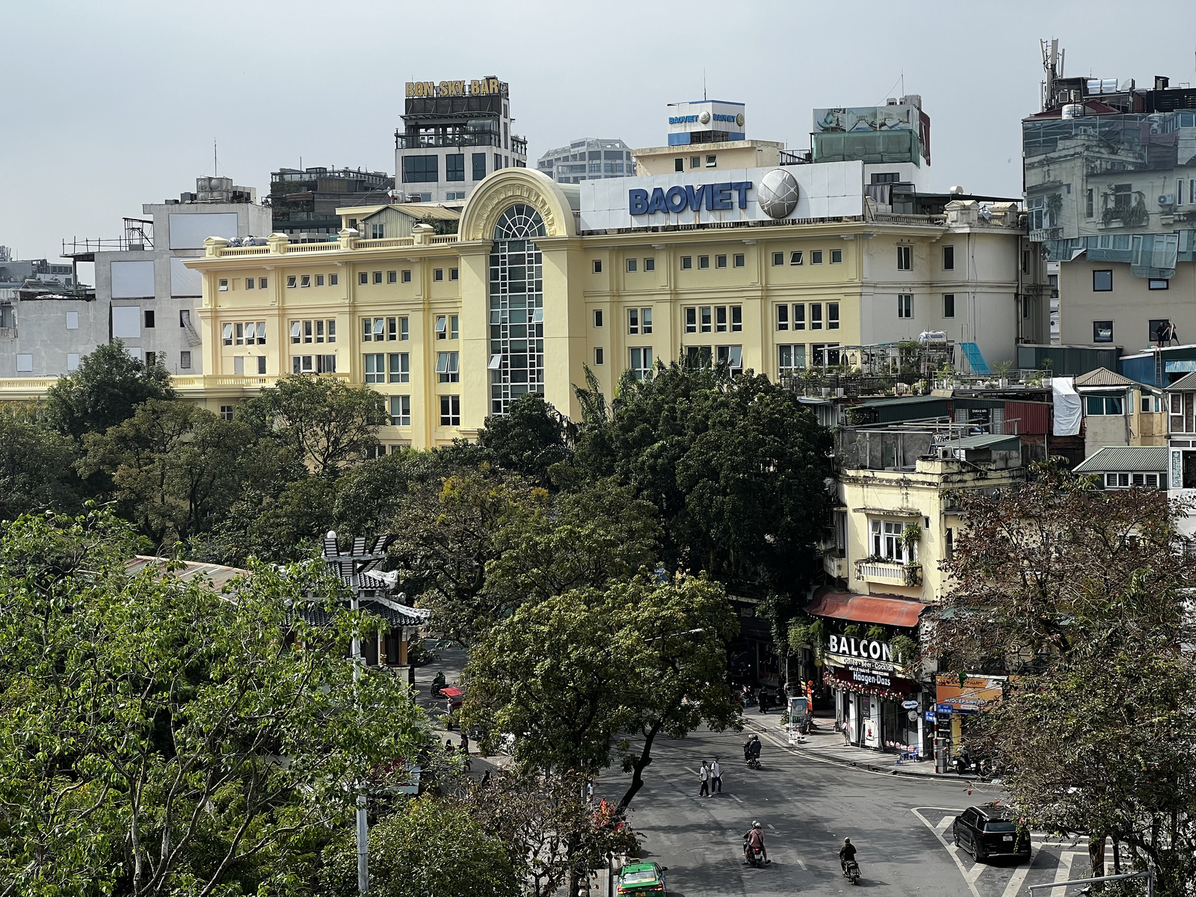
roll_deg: +1.1
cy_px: 448
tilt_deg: -1.6
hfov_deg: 25.3
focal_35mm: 77
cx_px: 598
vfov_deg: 19.1
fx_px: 2660
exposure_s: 1/708
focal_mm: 9
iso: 32
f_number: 2.8
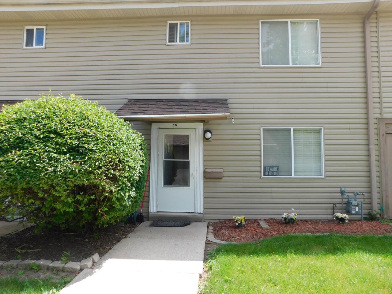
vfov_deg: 58.9
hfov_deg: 73.9
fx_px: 260
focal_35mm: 23
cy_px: 147
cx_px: 196
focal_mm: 4
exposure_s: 1/500
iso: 125
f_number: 3
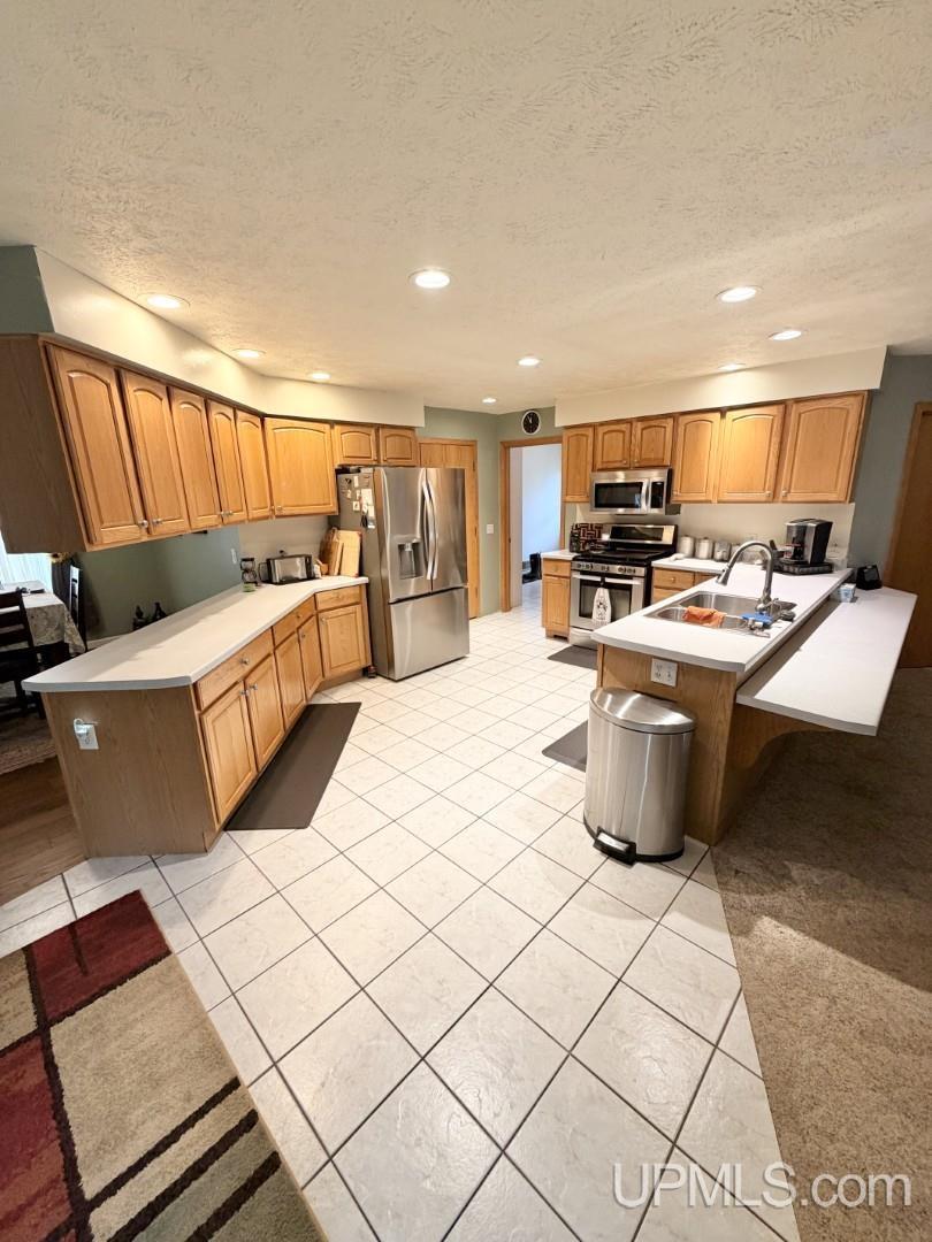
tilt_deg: -15.3
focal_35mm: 14
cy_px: 621
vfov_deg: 102.1
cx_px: 466
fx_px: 503
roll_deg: +0.6
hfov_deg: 85.7
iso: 160
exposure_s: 1/60
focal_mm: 2.22
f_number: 2.2
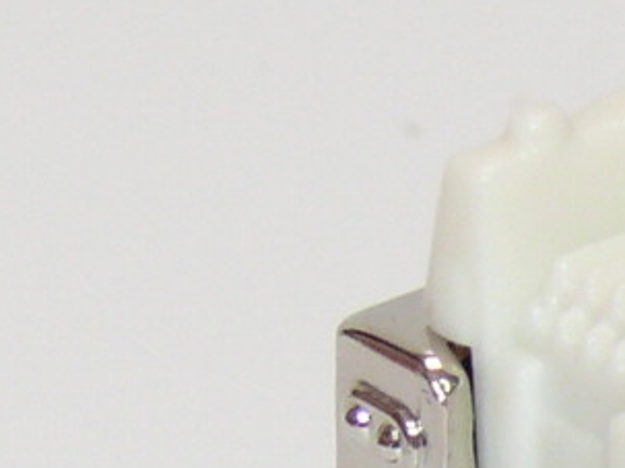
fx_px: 9818
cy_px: 291
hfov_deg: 3.6
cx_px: 1462
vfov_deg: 2.7
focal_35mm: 544
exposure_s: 1/30
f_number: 4
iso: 100
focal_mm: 13.4
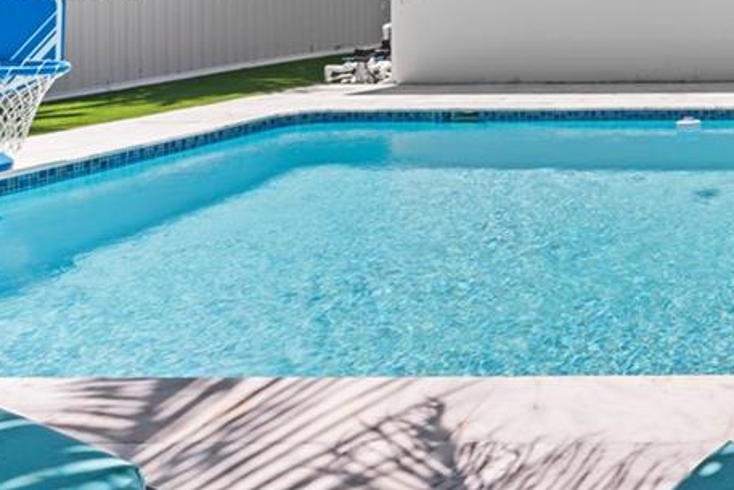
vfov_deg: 29.5
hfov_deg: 34.4
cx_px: 932
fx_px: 857
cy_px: -14
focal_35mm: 42
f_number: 7.1
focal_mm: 12
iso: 100
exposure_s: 1/125
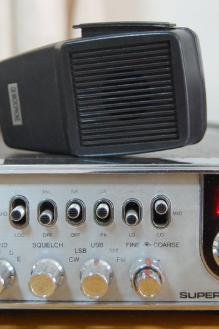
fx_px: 667
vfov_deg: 27.7
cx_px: 103
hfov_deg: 18.6
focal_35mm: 73
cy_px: 165
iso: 1100
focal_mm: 32
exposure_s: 1/8
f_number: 4.5
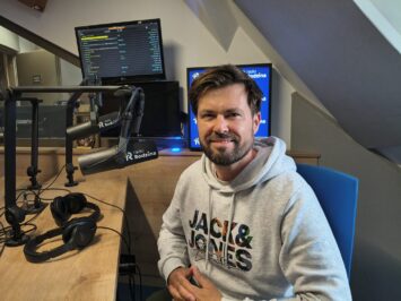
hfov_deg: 67.3
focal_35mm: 26
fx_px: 301
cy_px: 150
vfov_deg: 53.0
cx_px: 200
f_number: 1.8
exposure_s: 1/50
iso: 559
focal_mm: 4.81
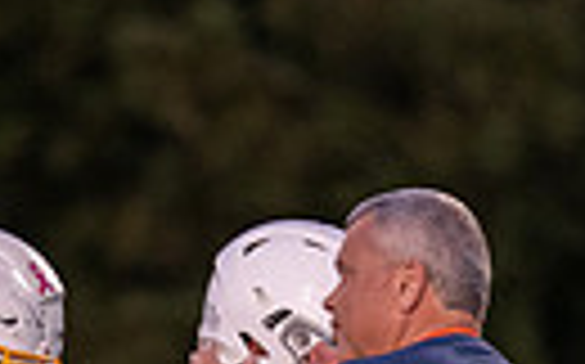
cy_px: 630
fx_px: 19896
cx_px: 98
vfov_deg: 1.0
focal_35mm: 1249
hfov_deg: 1.7
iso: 2500
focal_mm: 200
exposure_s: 1/1000
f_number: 2.8
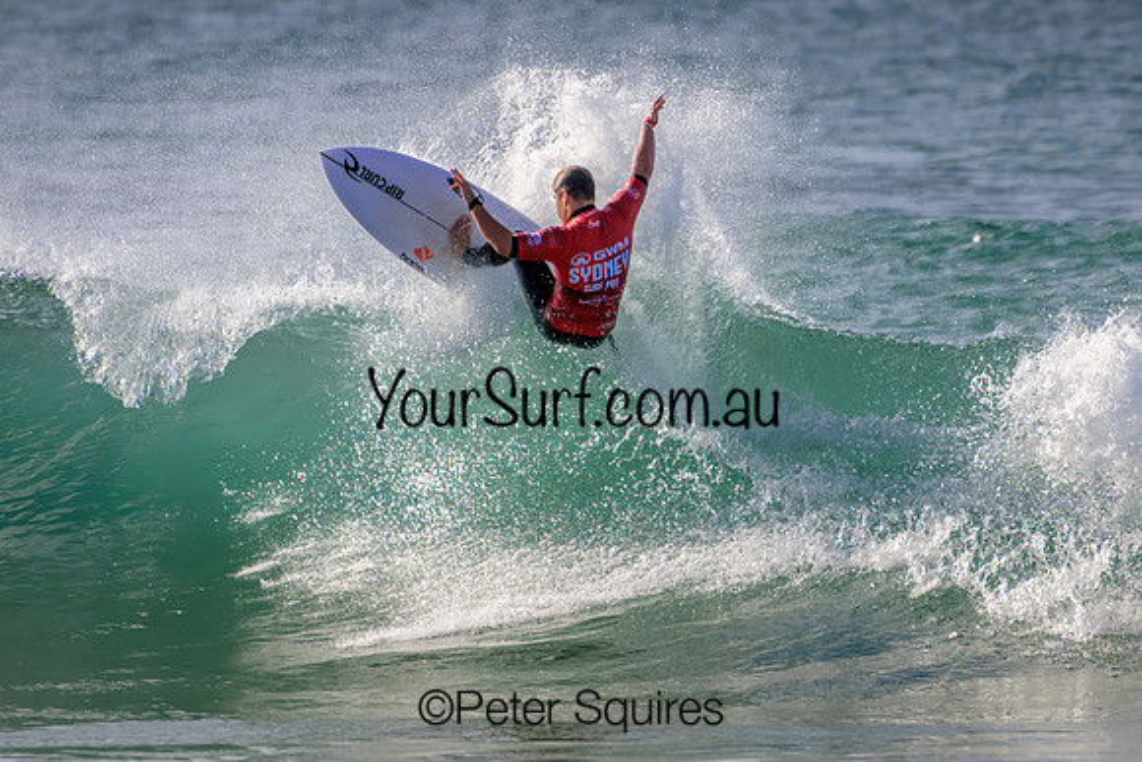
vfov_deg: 1.6
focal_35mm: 850
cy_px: 381
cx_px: 571
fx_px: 26969
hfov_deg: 2.4
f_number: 11
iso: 1250
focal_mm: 850
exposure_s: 1/3200
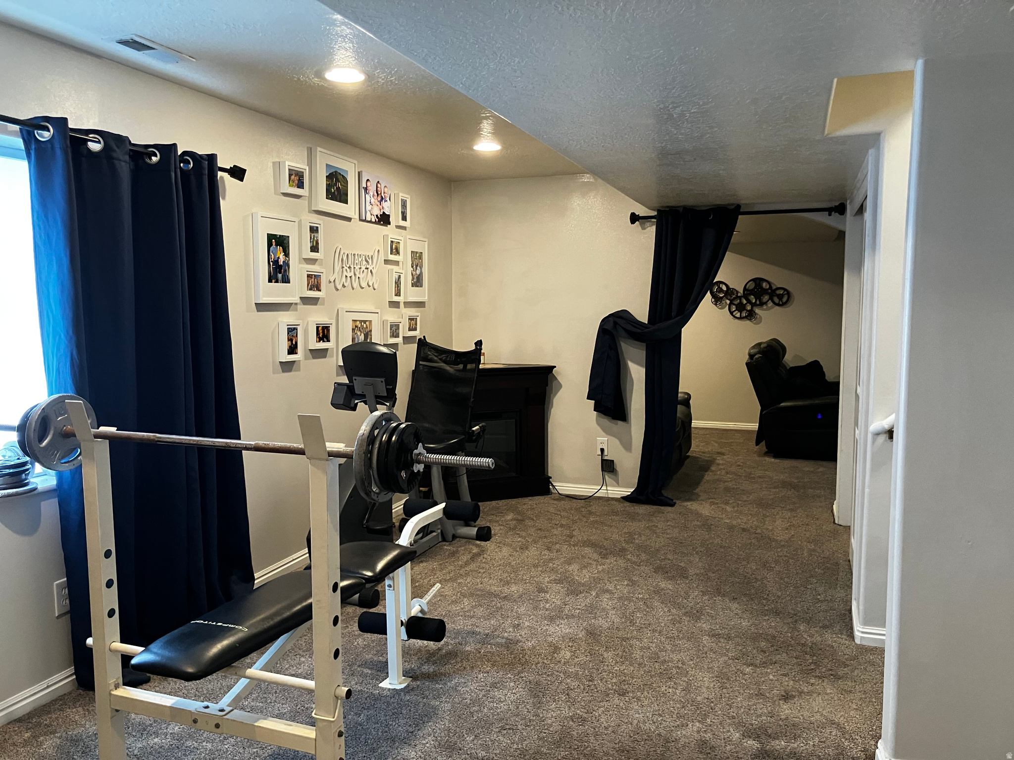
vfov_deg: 49.7
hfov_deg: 63.4
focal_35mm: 28
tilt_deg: -6.2
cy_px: 380
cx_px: 507
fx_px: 820
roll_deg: +0.0
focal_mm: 3.99
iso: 320
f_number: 1.8
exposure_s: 1/60
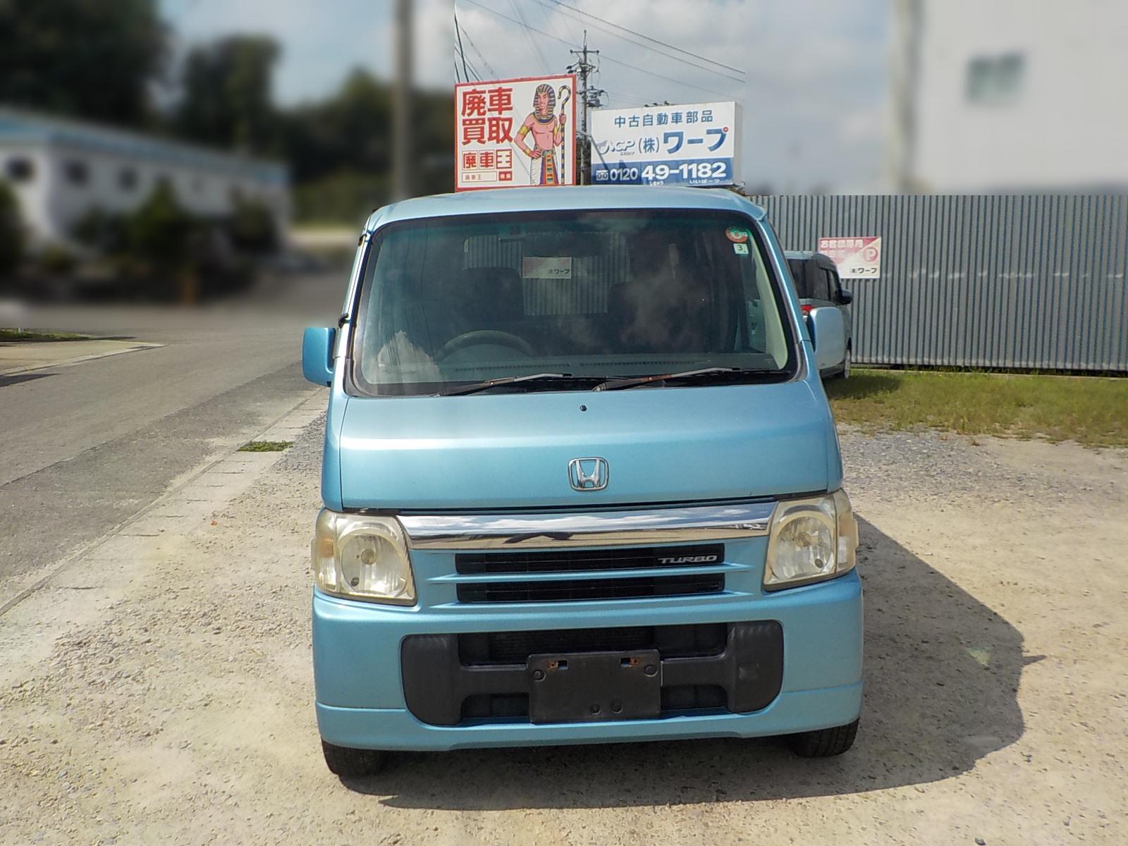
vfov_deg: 46.8
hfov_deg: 60.0
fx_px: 978
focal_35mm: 30
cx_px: 564
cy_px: 423
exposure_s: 1/640
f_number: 6.6
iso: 125
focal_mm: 4.1
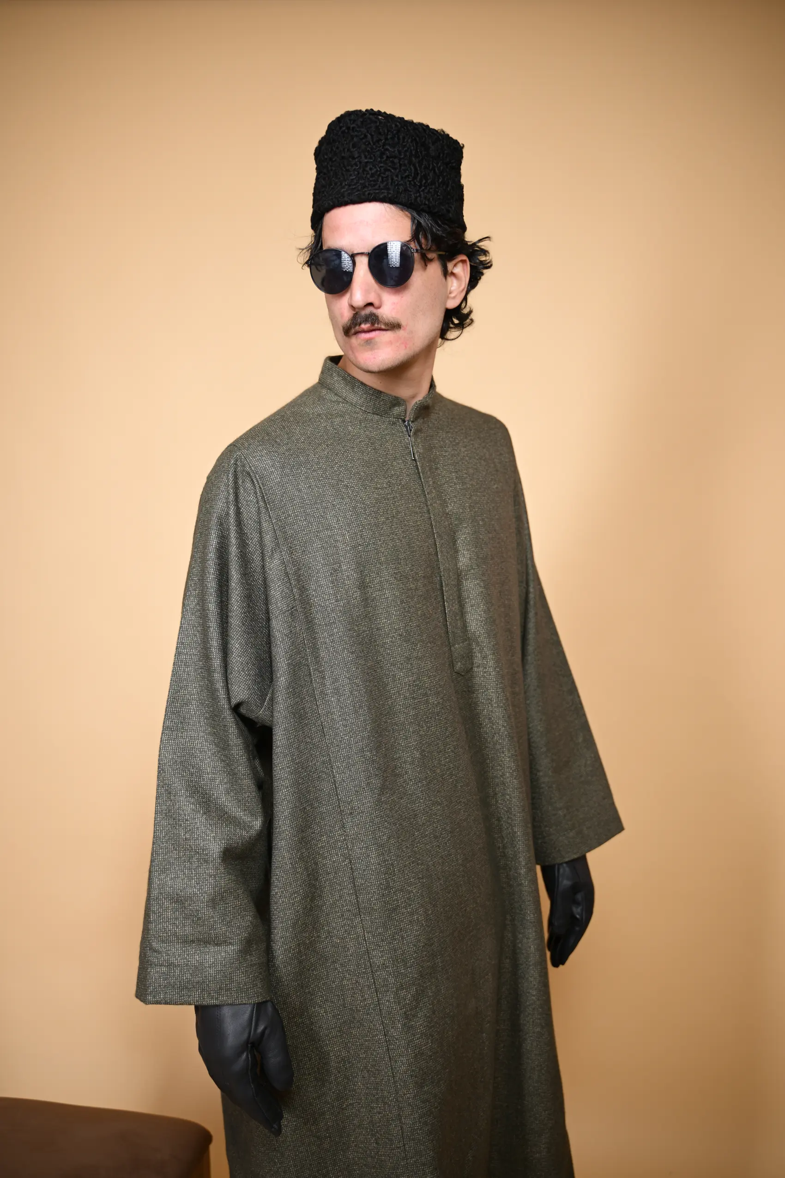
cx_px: 392
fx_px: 1096
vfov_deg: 56.5
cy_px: 589
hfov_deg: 39.4
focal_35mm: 34
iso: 100
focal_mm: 33.5
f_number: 2.8
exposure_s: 1/160
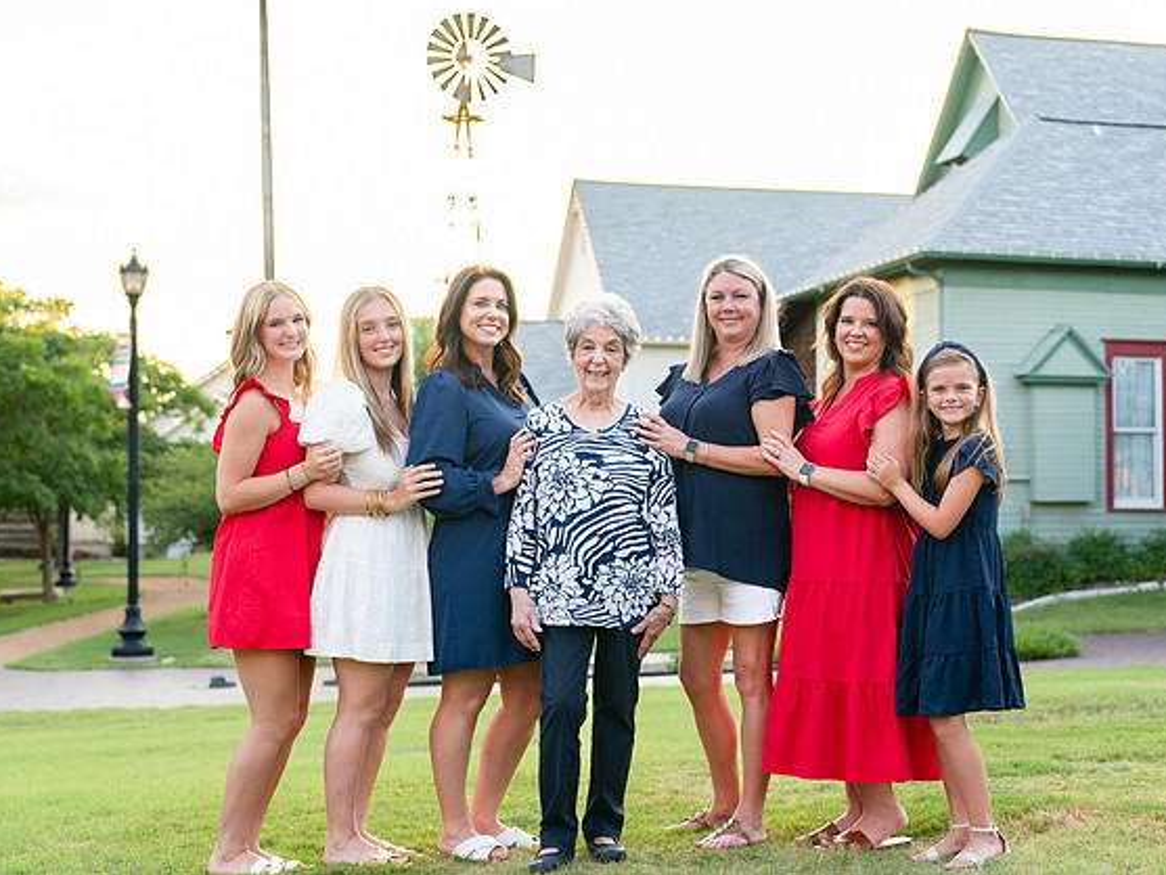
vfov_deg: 24.8
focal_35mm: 59
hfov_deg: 32.7
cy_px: 419
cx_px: 620
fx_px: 1988
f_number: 2.8
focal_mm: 50
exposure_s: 1/320
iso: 200
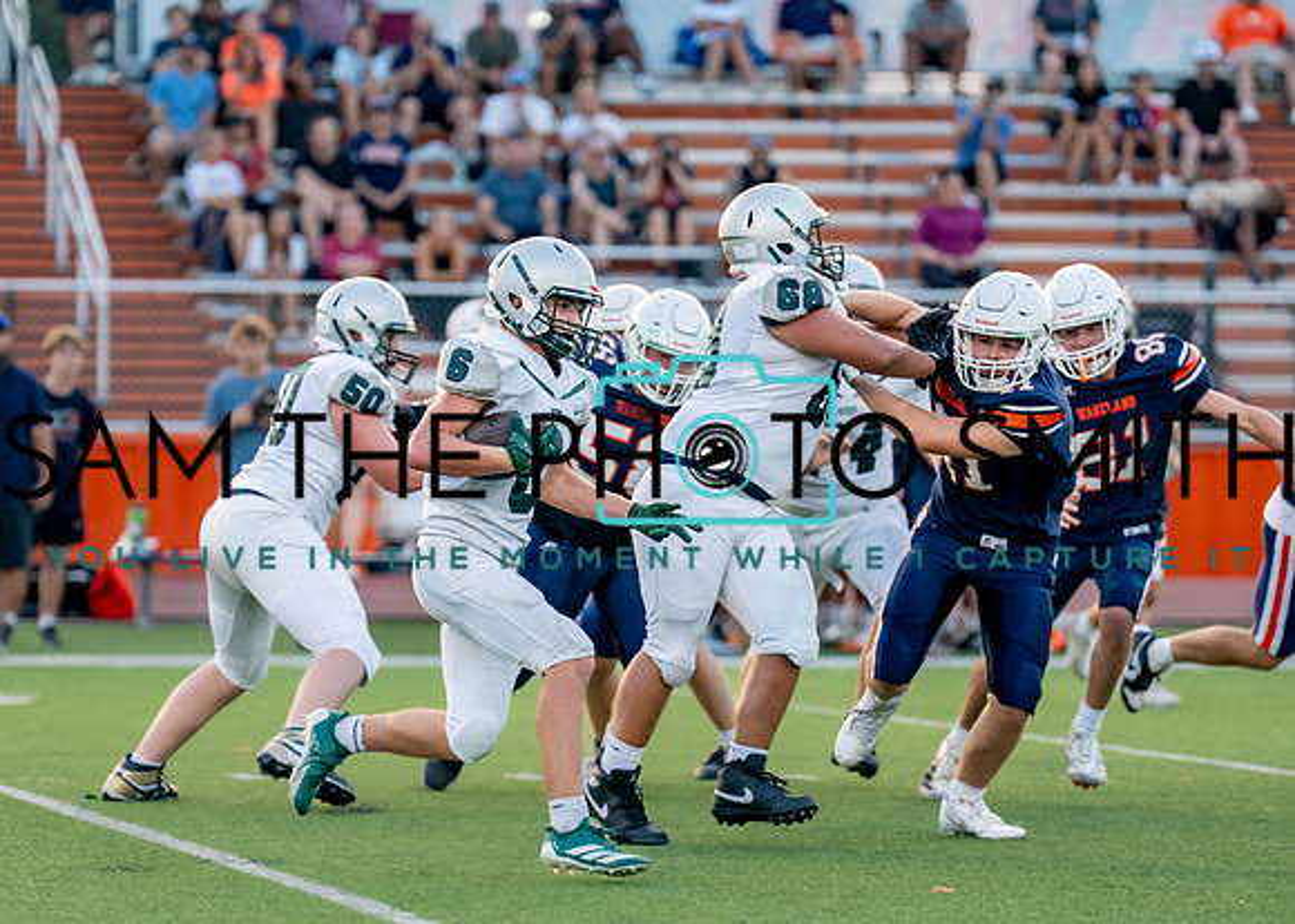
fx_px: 9879
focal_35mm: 269
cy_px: 512
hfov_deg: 7.5
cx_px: 485
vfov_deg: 5.4
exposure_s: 1/1000
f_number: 2.8
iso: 640
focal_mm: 164
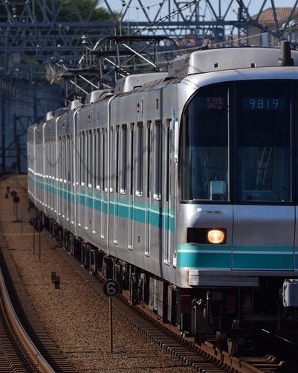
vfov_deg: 4.3
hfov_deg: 3.4
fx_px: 4960
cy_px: 197
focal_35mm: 450
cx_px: 227
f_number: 5.6
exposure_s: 1/640
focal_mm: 200
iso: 100
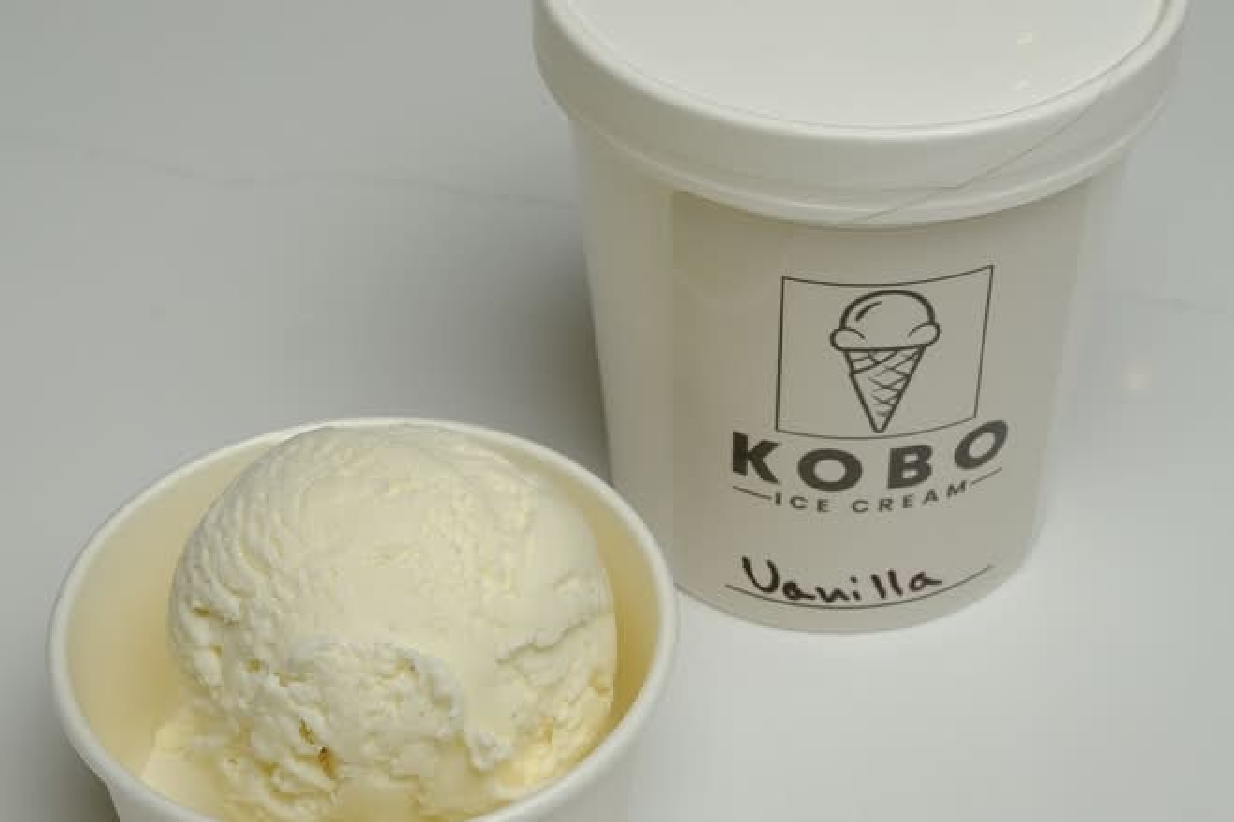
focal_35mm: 45
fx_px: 1542
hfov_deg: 43.6
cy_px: 411
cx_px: 617
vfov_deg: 29.9
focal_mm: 30
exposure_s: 1/160
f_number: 10
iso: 320
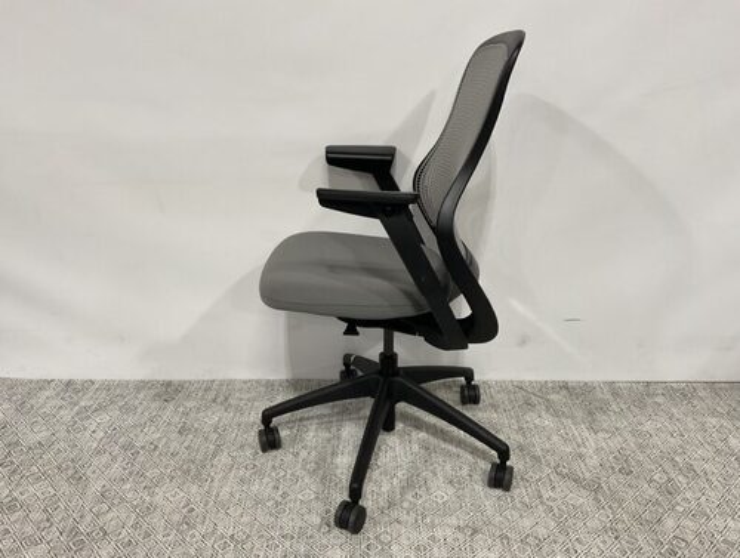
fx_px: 621
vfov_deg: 48.4
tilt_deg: -18.9
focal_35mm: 29
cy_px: 279
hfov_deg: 61.6
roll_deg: -1.2
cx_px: 370
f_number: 1.8
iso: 80
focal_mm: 3
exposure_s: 1/60
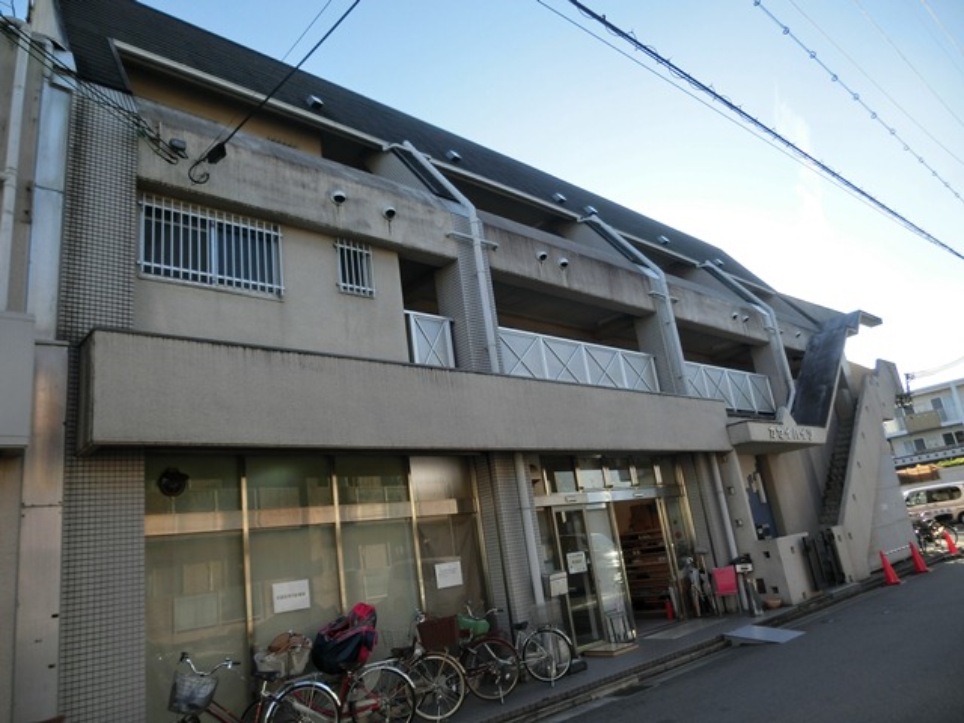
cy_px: 362
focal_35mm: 24
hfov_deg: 71.6
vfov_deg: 56.8
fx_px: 668
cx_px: 482
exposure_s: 1/400
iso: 80
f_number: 3
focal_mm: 4.24
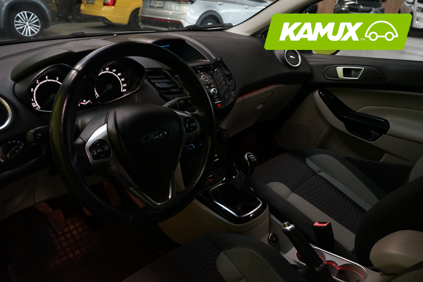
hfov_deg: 63.7
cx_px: 212
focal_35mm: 29
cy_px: 141
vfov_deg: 45.0
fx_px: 341
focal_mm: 29
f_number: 7.1
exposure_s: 1/30
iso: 2500
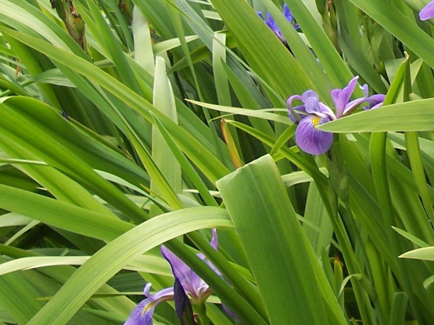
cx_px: 504
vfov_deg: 17.8
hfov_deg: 22.5
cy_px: 5
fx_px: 1015
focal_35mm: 81
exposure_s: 1/125
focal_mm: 5.6
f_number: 5.6
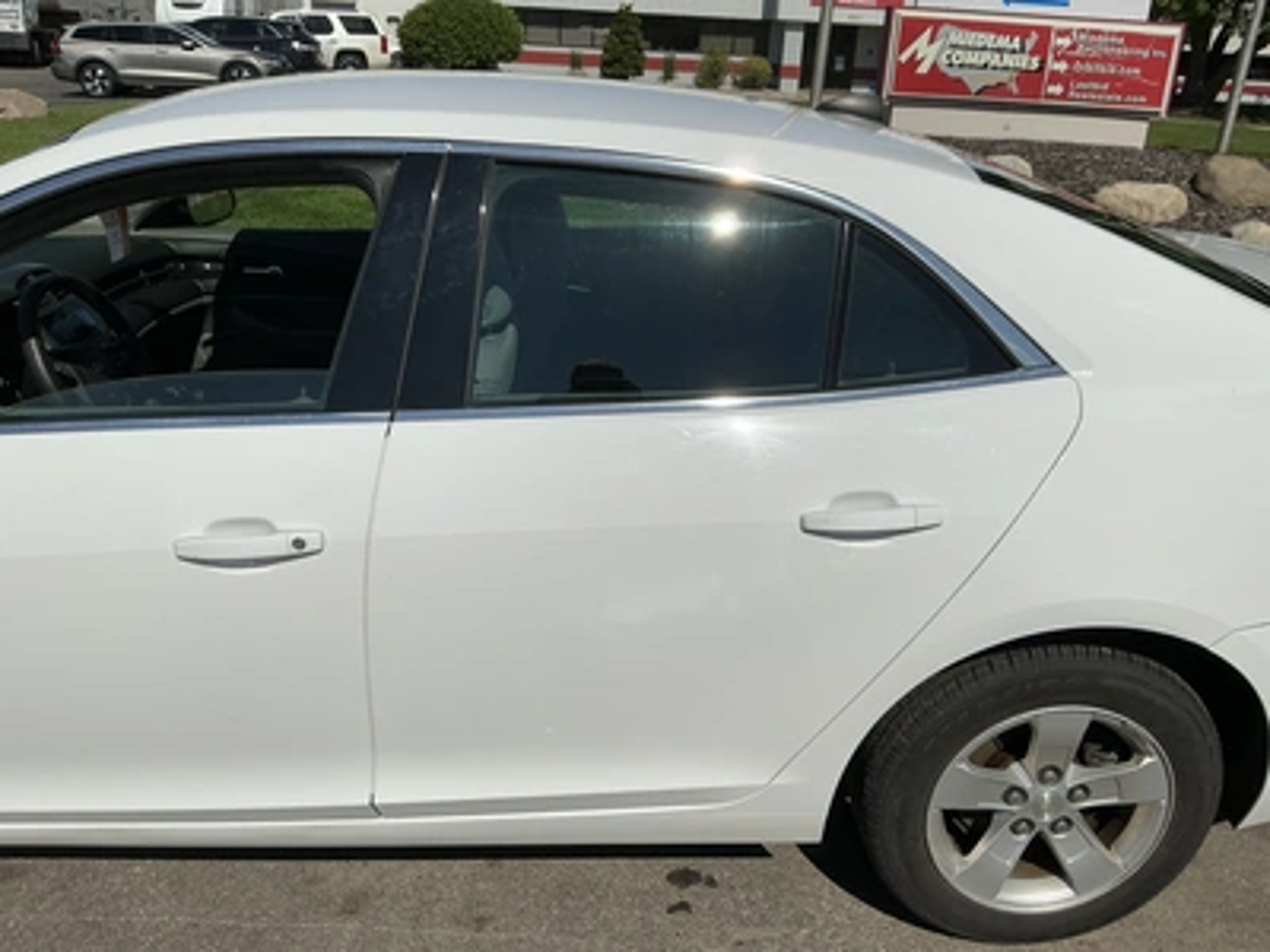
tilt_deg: -22.9
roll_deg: -4.0
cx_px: 635
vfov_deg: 49.7
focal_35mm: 28
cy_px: 476
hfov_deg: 63.4
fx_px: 1027
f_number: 1.8
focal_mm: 3
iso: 25
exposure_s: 1/7407
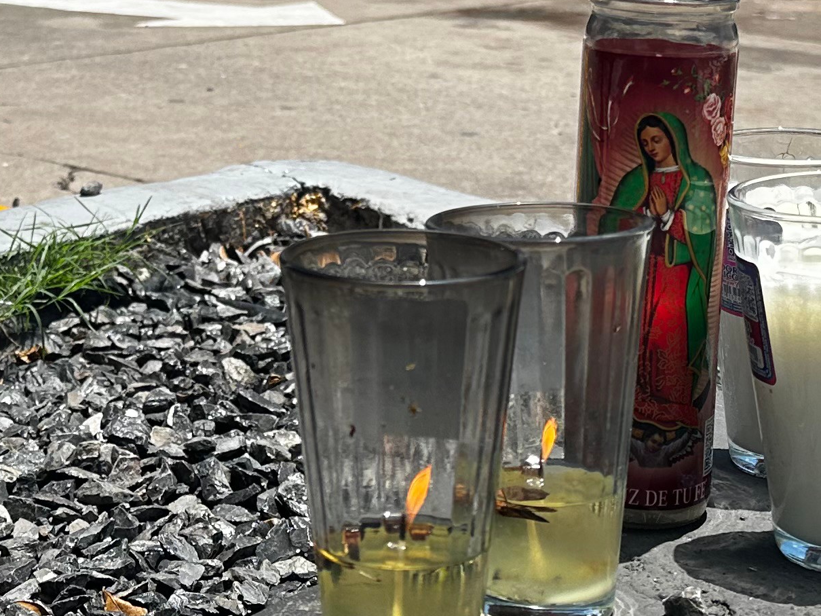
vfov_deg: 18.2
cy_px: 89
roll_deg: +0.7
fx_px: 1897
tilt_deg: -6.9
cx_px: 285
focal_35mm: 80
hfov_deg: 24.3
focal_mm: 6.9
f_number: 1.8
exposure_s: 1/5263
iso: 80
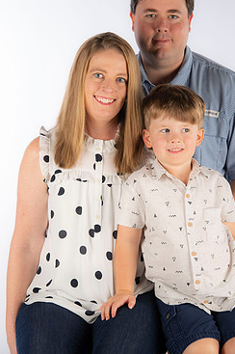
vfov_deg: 22.2
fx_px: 902
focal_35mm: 92
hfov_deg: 14.8
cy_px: 159
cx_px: 140
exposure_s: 1/200
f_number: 5
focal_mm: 75
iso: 100
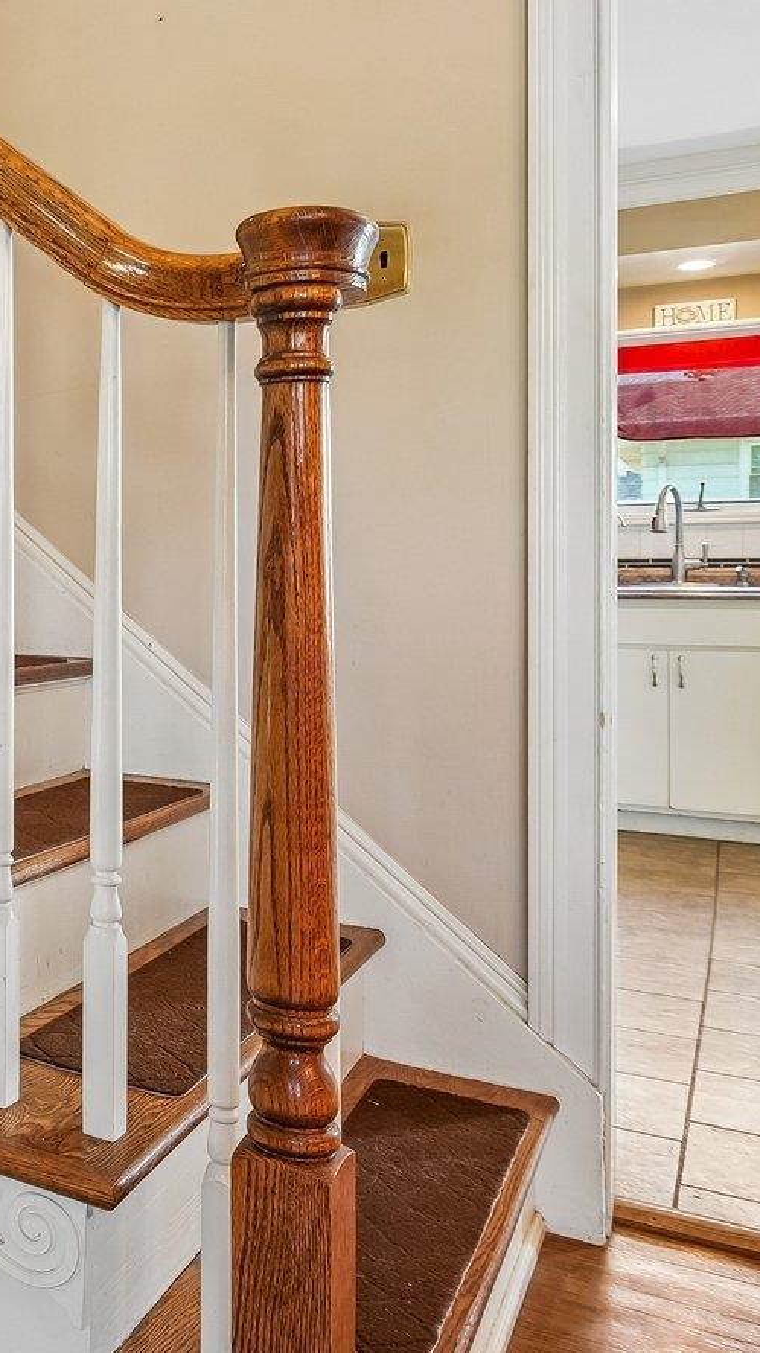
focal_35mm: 58
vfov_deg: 36.0
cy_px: 589
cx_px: -259
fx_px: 2079
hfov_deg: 19.0
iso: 640
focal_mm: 24
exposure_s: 1/30
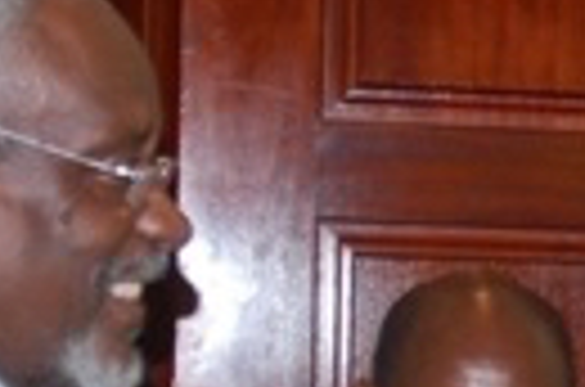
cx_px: 778
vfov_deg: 9.8
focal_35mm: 133
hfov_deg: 14.7
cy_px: 639
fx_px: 2156
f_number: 3.5
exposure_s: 1/60
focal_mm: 18
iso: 400
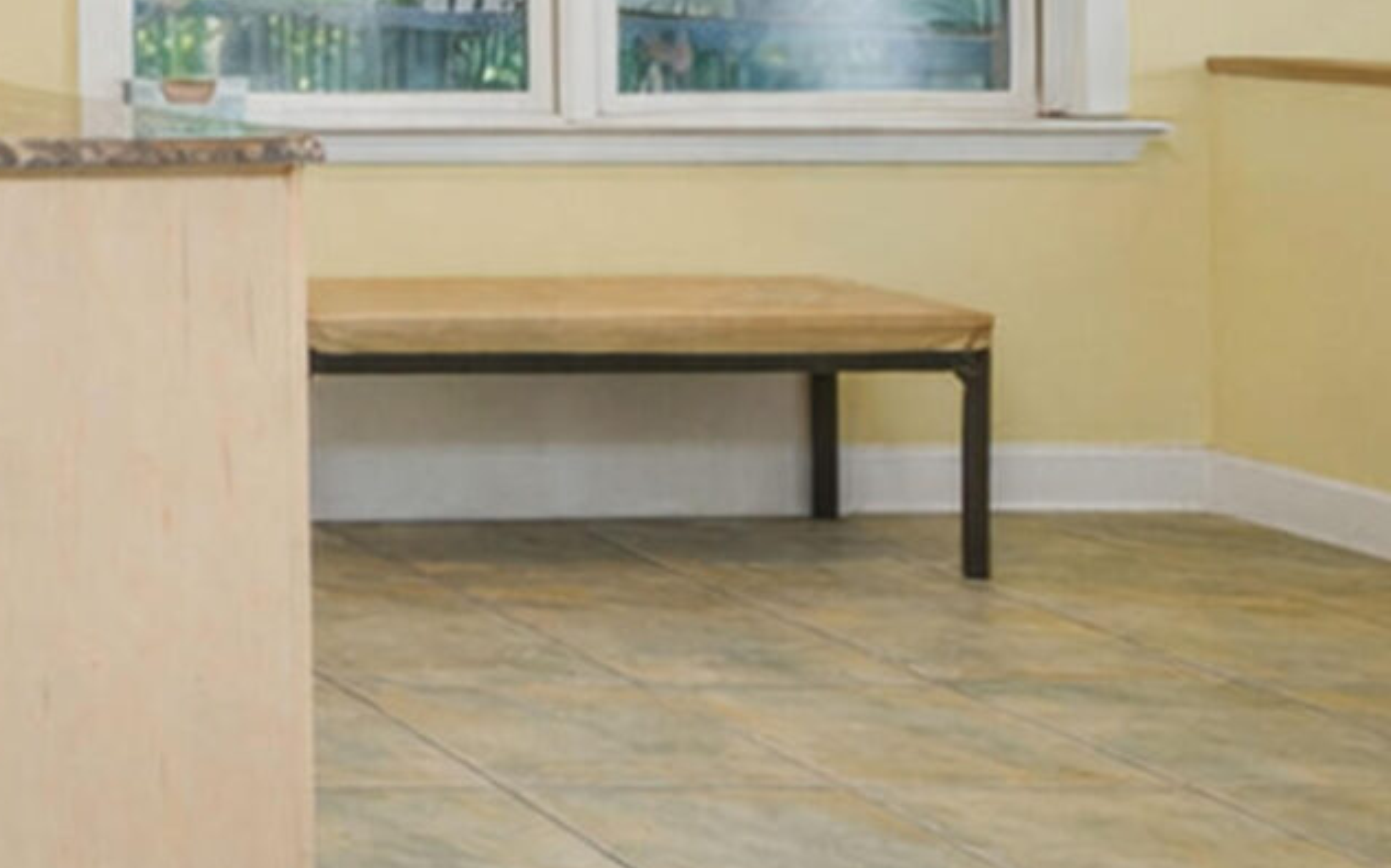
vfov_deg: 18.7
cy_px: -168
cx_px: -910
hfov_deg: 22.6
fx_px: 2501
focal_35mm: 66
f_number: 4
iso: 64
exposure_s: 1/25
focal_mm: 16
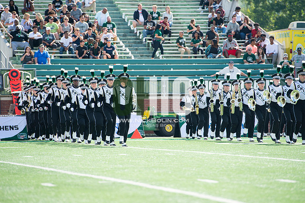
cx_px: 152
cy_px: 102
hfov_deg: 10.3
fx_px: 1693
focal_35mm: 200
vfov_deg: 6.9
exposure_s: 1/1000
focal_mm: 200
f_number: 4.5
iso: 200
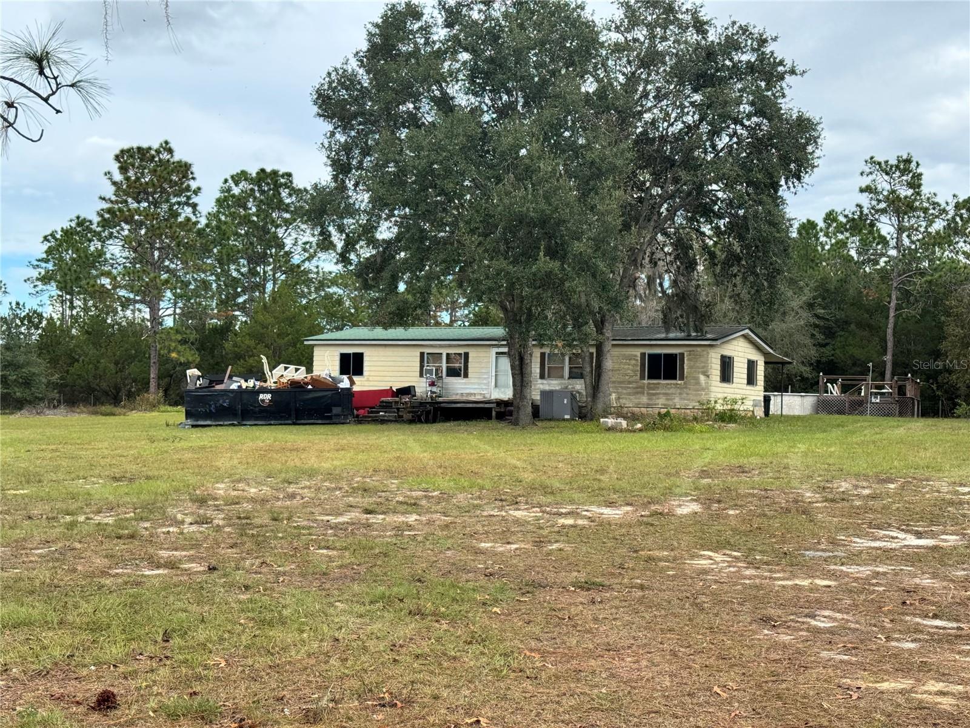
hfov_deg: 39.7
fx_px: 1345
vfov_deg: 30.3
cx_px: 485
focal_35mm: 48
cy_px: 364
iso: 64
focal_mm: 6.76
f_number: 1.78
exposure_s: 1/1637
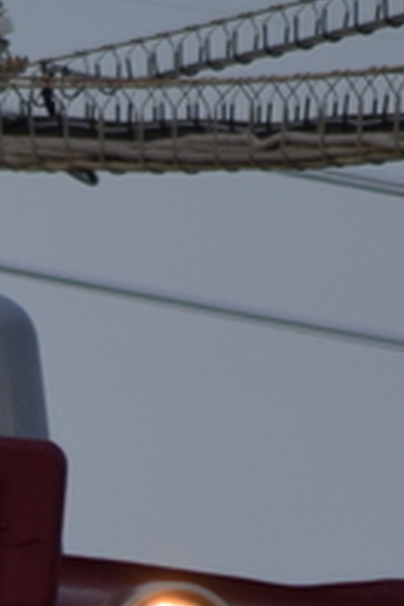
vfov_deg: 1.3
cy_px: 1276
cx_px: -588
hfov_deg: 0.8
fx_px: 27588
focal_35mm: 1639
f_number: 5.6
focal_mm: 180
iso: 200
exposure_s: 1/800
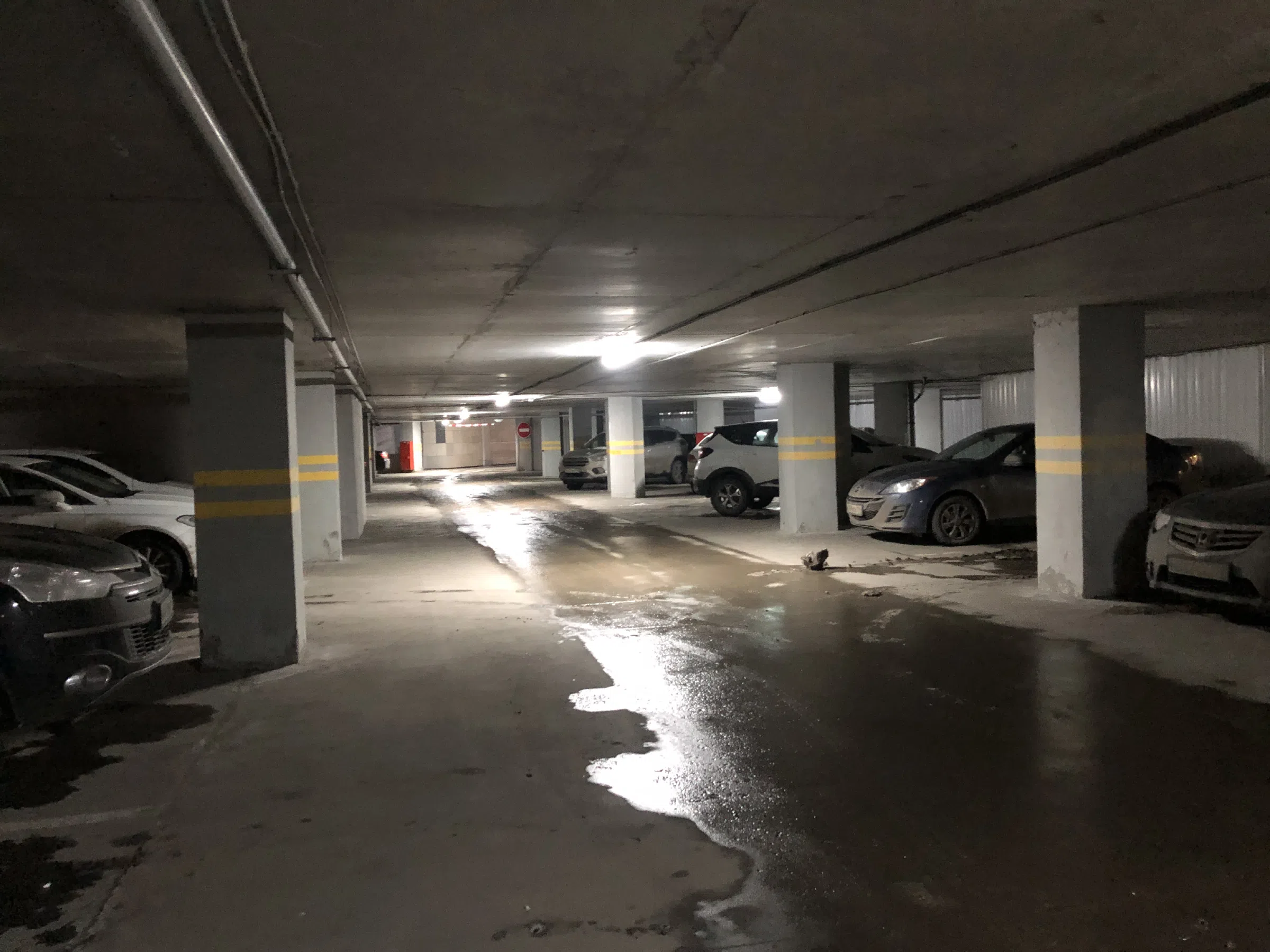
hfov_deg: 63.4
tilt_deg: -1.9
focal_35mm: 28
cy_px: 476
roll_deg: +2.2
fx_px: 1027
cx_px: 635
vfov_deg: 49.7
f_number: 1.8
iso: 100
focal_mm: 4
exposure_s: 1/4
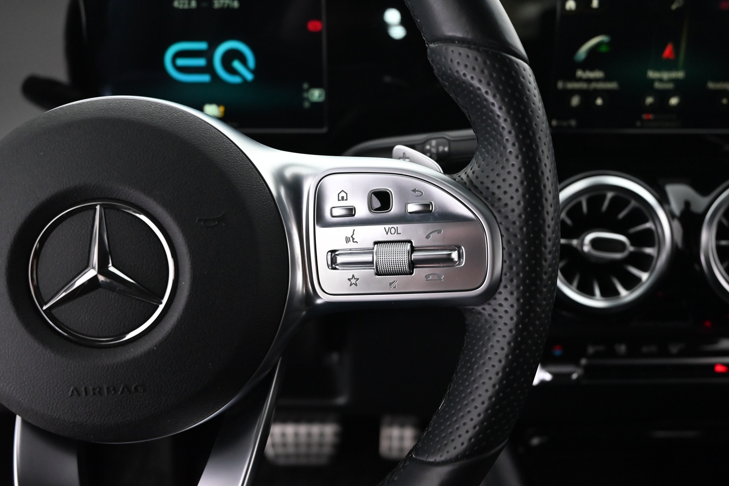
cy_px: 246
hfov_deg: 57.9
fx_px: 658
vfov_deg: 40.5
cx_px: 371
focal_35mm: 33
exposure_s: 1/60
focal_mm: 31.5
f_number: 4.8
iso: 4000
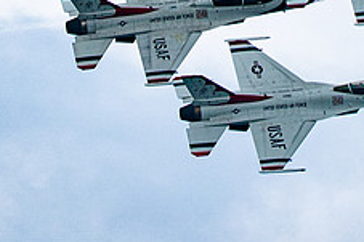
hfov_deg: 1.0
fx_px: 20146
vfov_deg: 0.7
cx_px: 313
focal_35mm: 1994
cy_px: -250
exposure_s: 1/1250
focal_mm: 400
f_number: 9
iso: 640
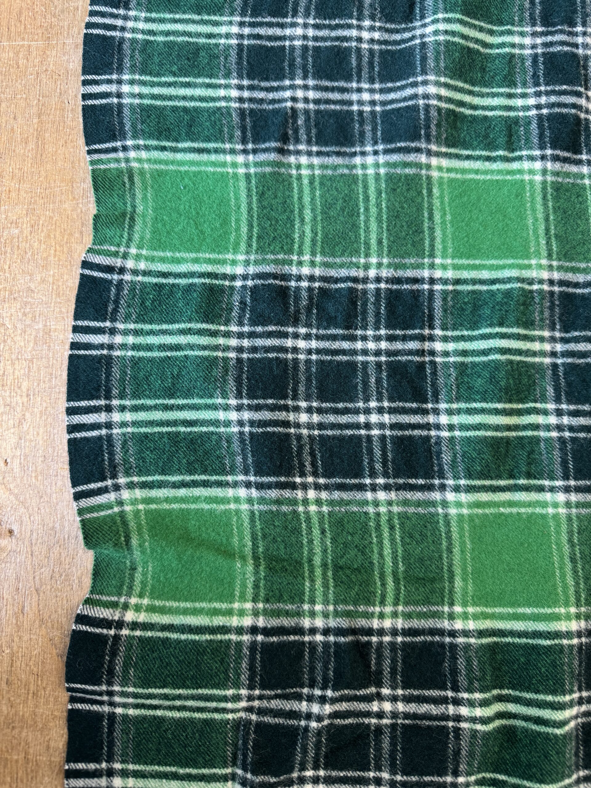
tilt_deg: -81.3
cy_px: 394
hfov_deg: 56.8
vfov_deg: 71.6
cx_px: 296
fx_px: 546
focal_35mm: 24
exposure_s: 1/50
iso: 200
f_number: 1.78
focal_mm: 6.76
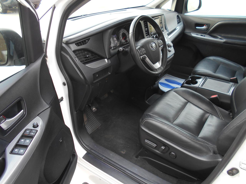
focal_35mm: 26
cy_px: 92
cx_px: 123
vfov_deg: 53.1
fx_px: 185
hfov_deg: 67.3
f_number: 3.2
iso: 80
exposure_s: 1/30
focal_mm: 4.6
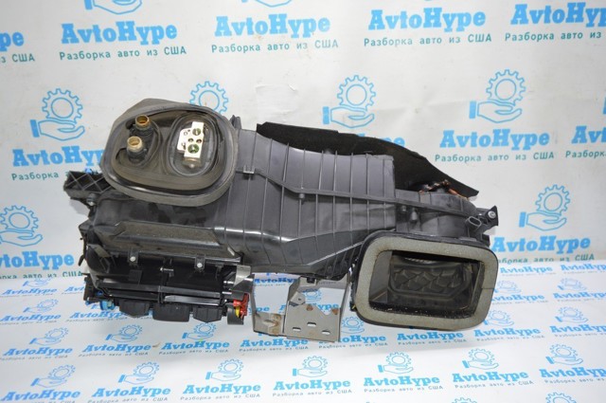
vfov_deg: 47.8
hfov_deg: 67.4
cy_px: 202
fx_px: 454
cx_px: 303
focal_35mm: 27
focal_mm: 18
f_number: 4
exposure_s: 1/60
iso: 400
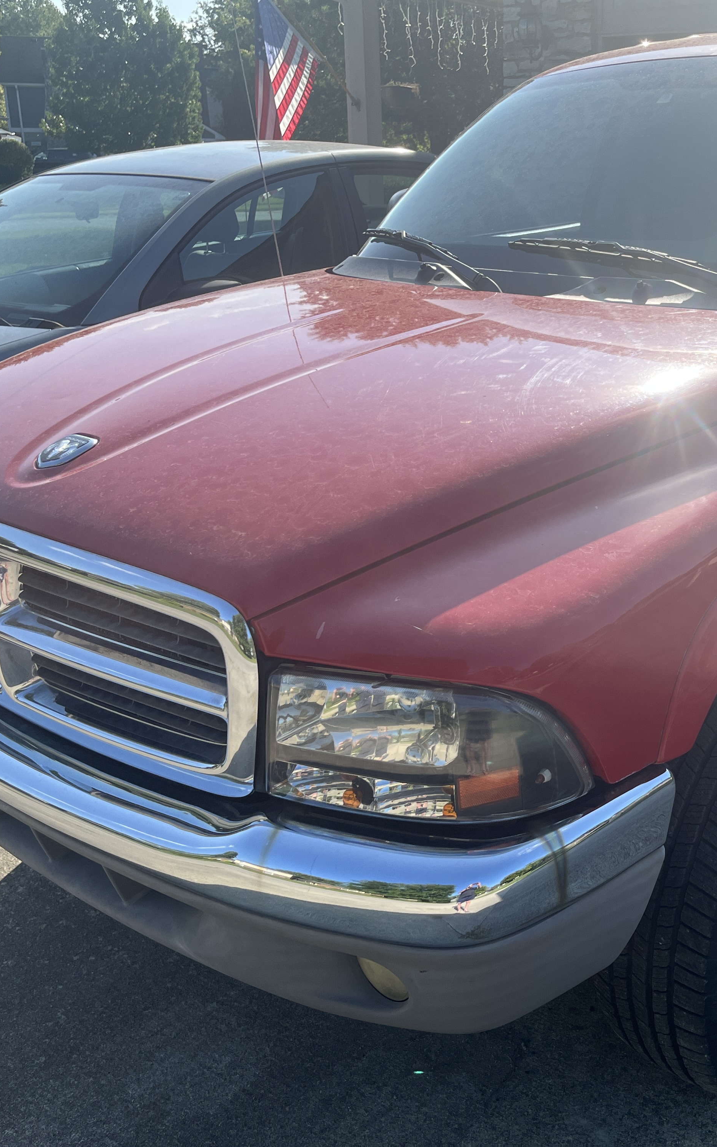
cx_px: 595
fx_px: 1157
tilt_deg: -18.2
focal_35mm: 37
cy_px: 571
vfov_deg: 52.7
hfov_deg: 33.2
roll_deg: +0.2
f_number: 1.6
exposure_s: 1/1890
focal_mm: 5.1
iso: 50
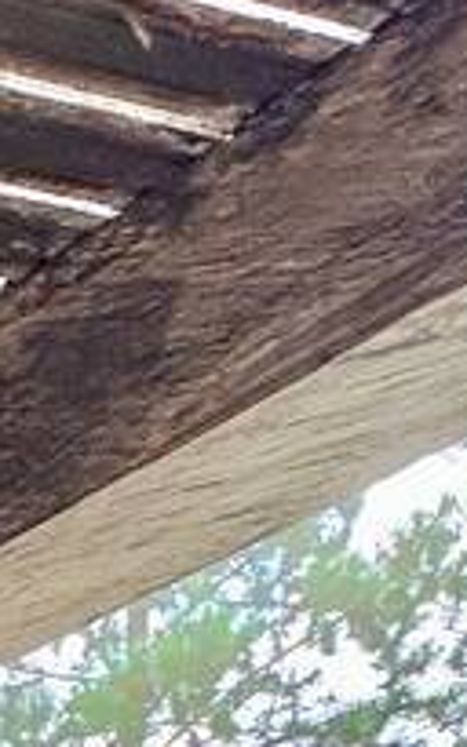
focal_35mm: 104
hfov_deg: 9.4
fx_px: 2119
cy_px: 1436
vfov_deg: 16.1
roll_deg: -0.5
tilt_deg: +1.4
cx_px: -996
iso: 100
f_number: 2.2
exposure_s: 1/99
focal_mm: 2.22
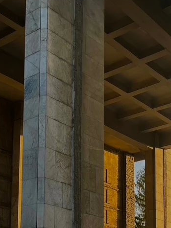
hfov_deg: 21.5
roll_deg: +0.3
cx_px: 146
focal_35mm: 67
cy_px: 248
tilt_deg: +7.5
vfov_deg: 26.8
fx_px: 442
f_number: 1.6
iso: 50
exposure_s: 1/275
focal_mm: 5.1
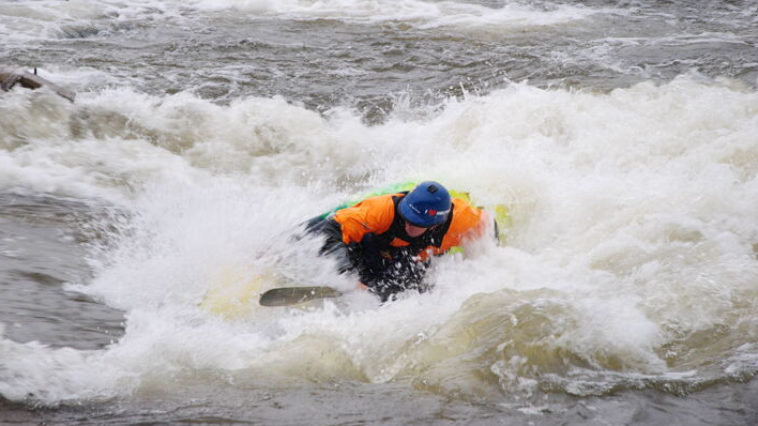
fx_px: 3750
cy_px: 148
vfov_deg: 6.5
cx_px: 353
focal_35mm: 187
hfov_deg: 11.5
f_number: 8
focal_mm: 105
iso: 200
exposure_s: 1/125
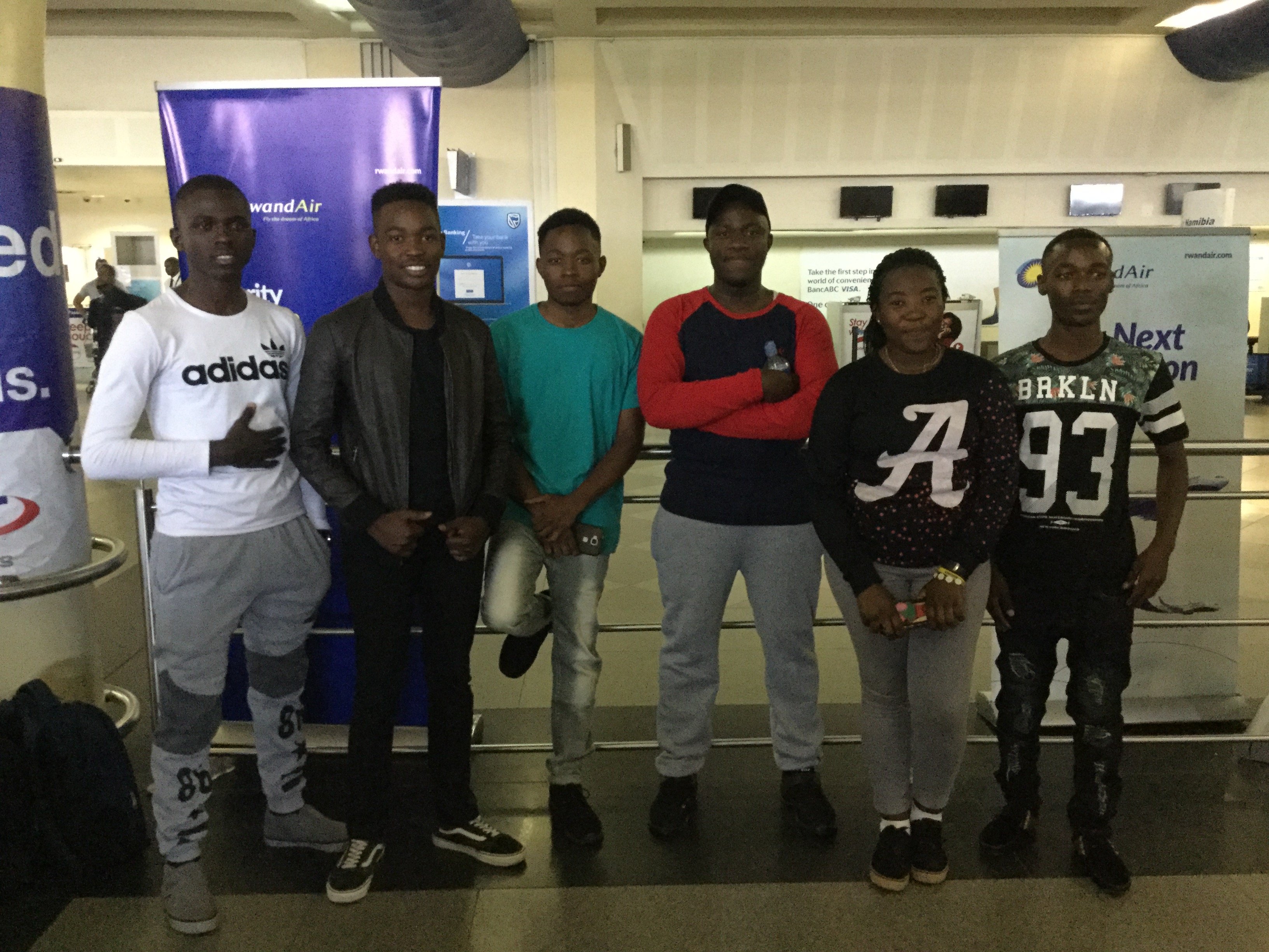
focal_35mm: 31
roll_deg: -0.5
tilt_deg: -11.5
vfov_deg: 45.4
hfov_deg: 58.4
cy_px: 476
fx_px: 1136
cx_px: 634
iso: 640
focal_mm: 3.3
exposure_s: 1/17
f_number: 2.4
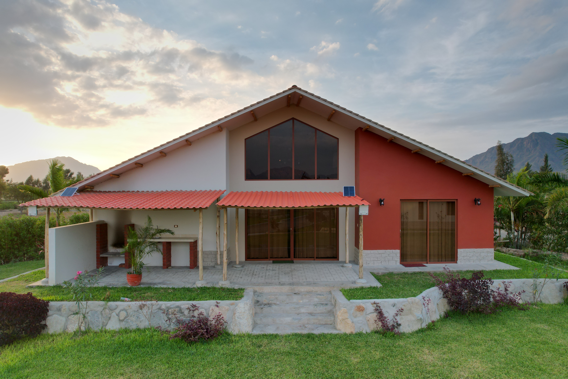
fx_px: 347
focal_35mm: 22
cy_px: 190
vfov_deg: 57.2
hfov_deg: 78.6
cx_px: 284
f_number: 2.8
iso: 110
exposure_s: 1/725
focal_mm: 8.38
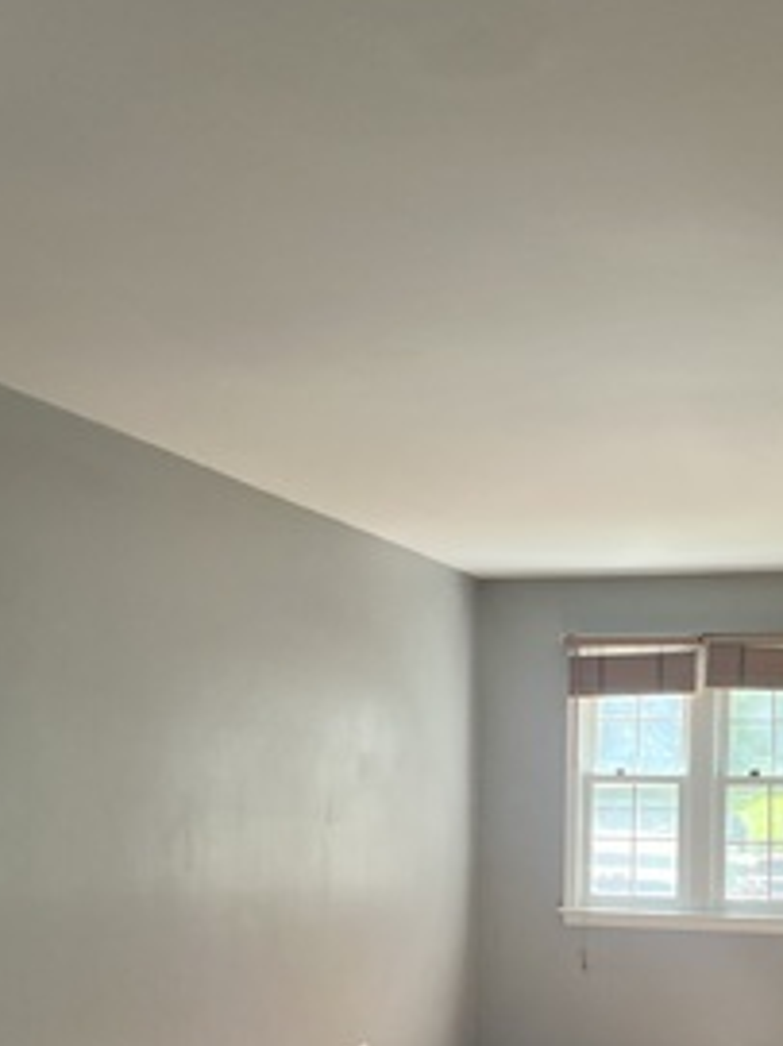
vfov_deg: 38.3
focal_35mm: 48
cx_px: 631
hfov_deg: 29.5
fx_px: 1449
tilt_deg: -1.6
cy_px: 822
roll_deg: -0.1
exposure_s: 1/120
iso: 125
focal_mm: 5.1
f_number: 1.6
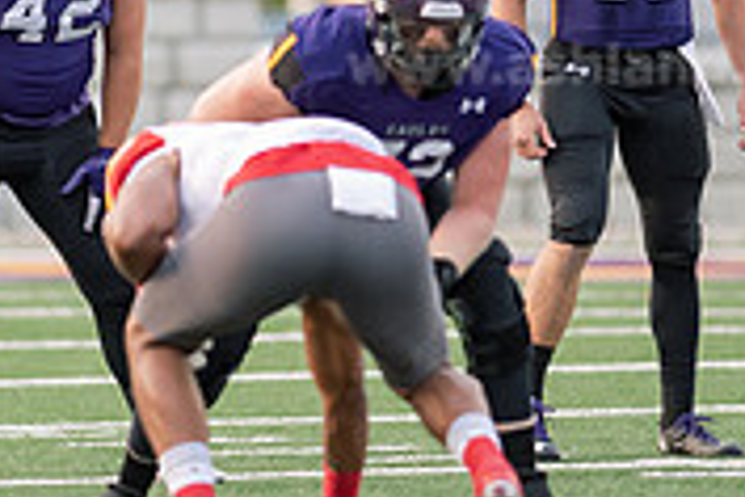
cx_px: 156
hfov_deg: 2.1
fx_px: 20362
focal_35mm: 984
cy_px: 154
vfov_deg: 1.4
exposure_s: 1/800
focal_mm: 300
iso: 1000
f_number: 3.2
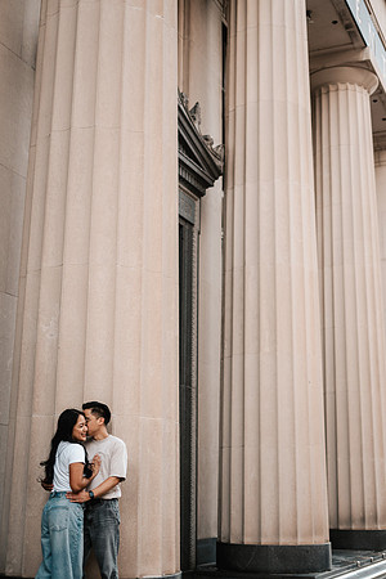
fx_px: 804
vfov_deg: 39.6
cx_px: 193
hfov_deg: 27.0
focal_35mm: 50
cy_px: 290
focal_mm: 50
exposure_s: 1/200
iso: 100
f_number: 2
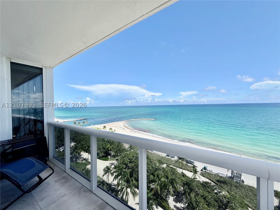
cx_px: 140
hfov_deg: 102.1
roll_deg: +2.9
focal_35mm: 14
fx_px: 113
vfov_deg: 85.7
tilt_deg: +0.9
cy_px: 105
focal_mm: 2.22
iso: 50
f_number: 2.2
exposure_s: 1/3125
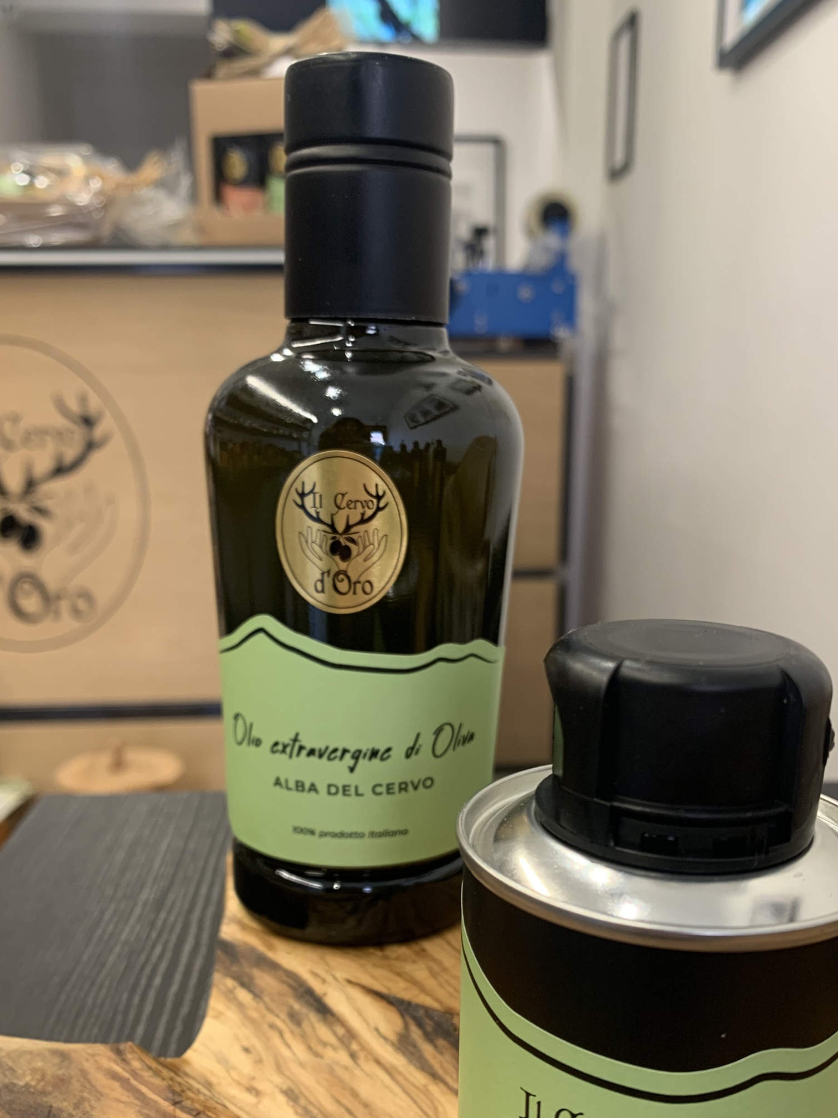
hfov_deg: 42.9
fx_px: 1065
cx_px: 435
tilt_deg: -15.8
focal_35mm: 33
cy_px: 704
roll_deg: +0.4
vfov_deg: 54.7
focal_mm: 4.25
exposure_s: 1/60
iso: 125
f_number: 1.8
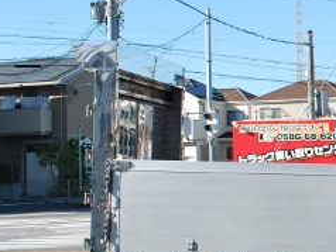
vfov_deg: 15.9
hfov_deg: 19.5
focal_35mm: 93
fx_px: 904
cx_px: 429
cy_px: 158
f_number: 7.1
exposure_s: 1/200
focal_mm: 24
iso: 100
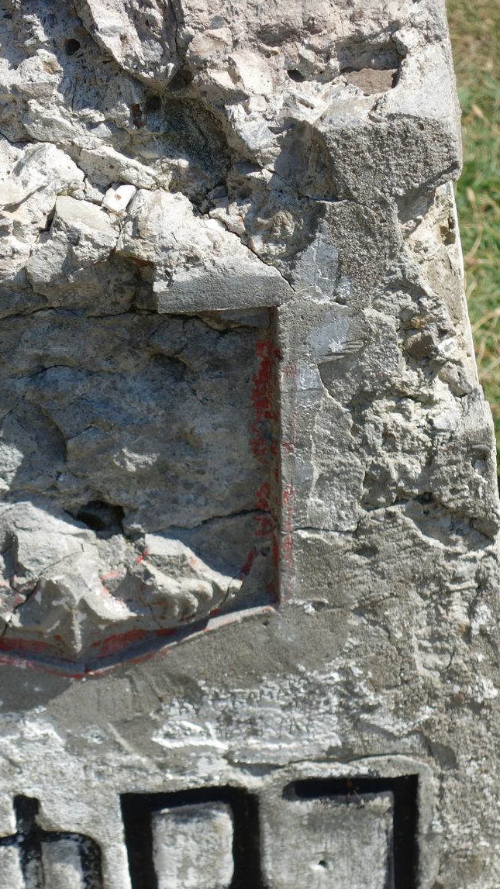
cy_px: 620
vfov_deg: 17.8
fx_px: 2829
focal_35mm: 120
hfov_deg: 10.1
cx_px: 72
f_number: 5.6
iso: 125
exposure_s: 1/500
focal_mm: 27.22
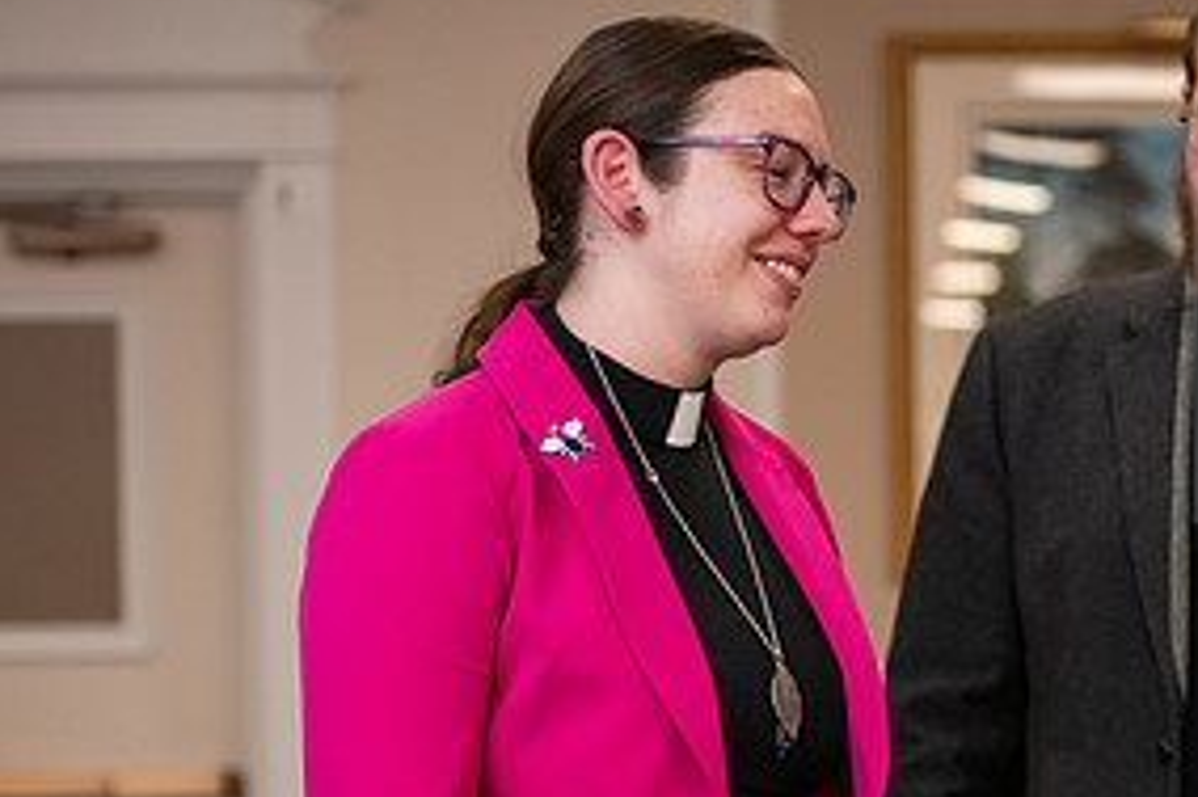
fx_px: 4756
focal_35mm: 143
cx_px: 1067
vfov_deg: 9.5
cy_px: 681
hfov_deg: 14.2
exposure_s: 1/200
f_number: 3.2
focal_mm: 70
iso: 2000
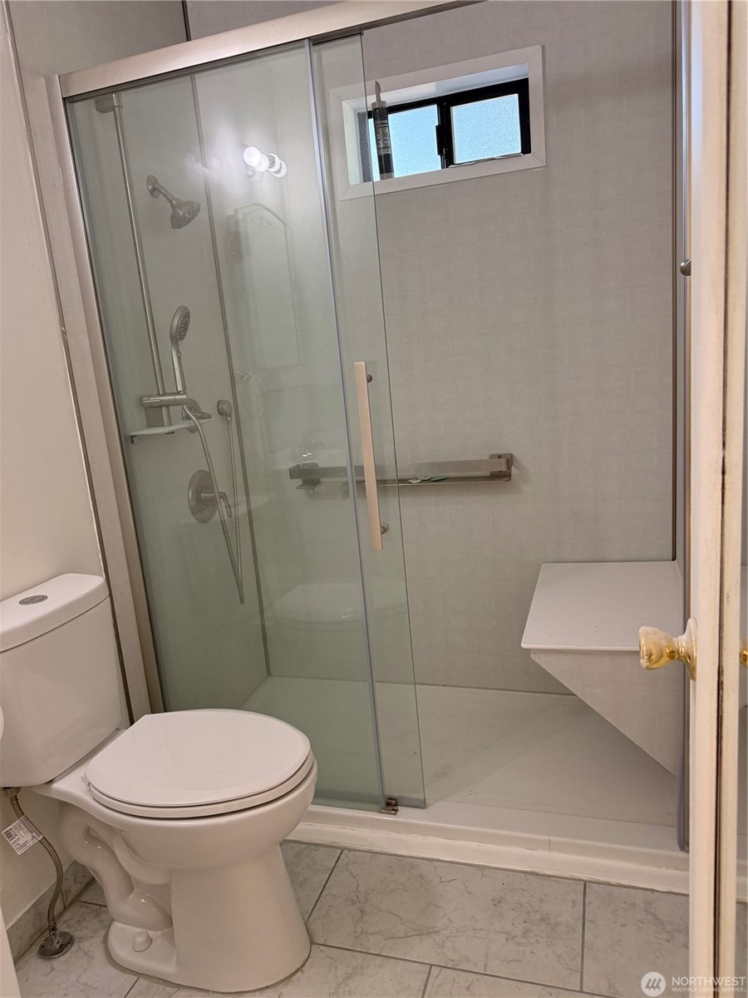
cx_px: 374
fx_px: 691
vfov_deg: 71.6
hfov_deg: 56.8
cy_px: 499
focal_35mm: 24
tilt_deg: -11.9
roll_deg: +6.0
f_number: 1.78
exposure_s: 1/169
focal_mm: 6.76
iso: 200
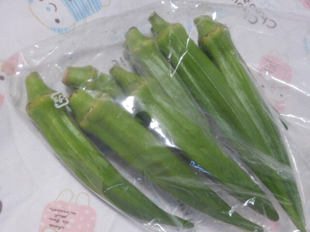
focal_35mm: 51
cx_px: 155
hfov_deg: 37.5
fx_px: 457
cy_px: 116
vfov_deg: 28.6
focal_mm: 9.1
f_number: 4.4
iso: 800
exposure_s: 1/30
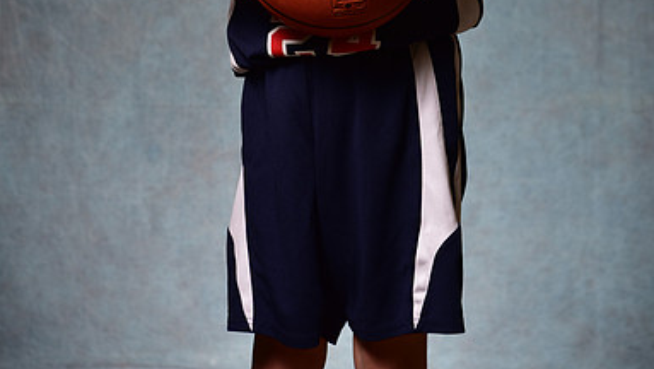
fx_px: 1926
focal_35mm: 111
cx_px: 329
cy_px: -89
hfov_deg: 19.3
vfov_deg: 10.7
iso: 100
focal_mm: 70
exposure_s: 1/200
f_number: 5
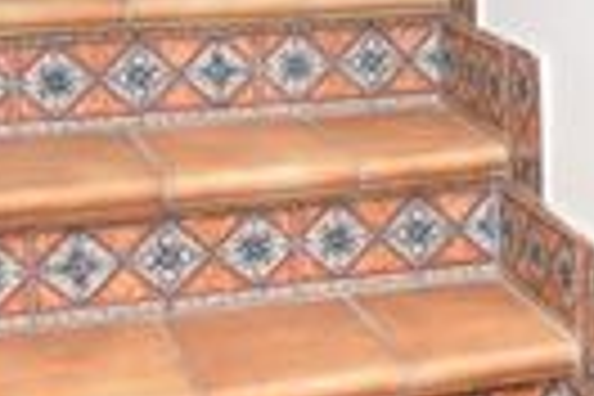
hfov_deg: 17.8
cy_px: -16
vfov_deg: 12.6
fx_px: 1765
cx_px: 794
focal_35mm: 107
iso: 2500
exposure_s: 1/125
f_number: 3.5
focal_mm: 10
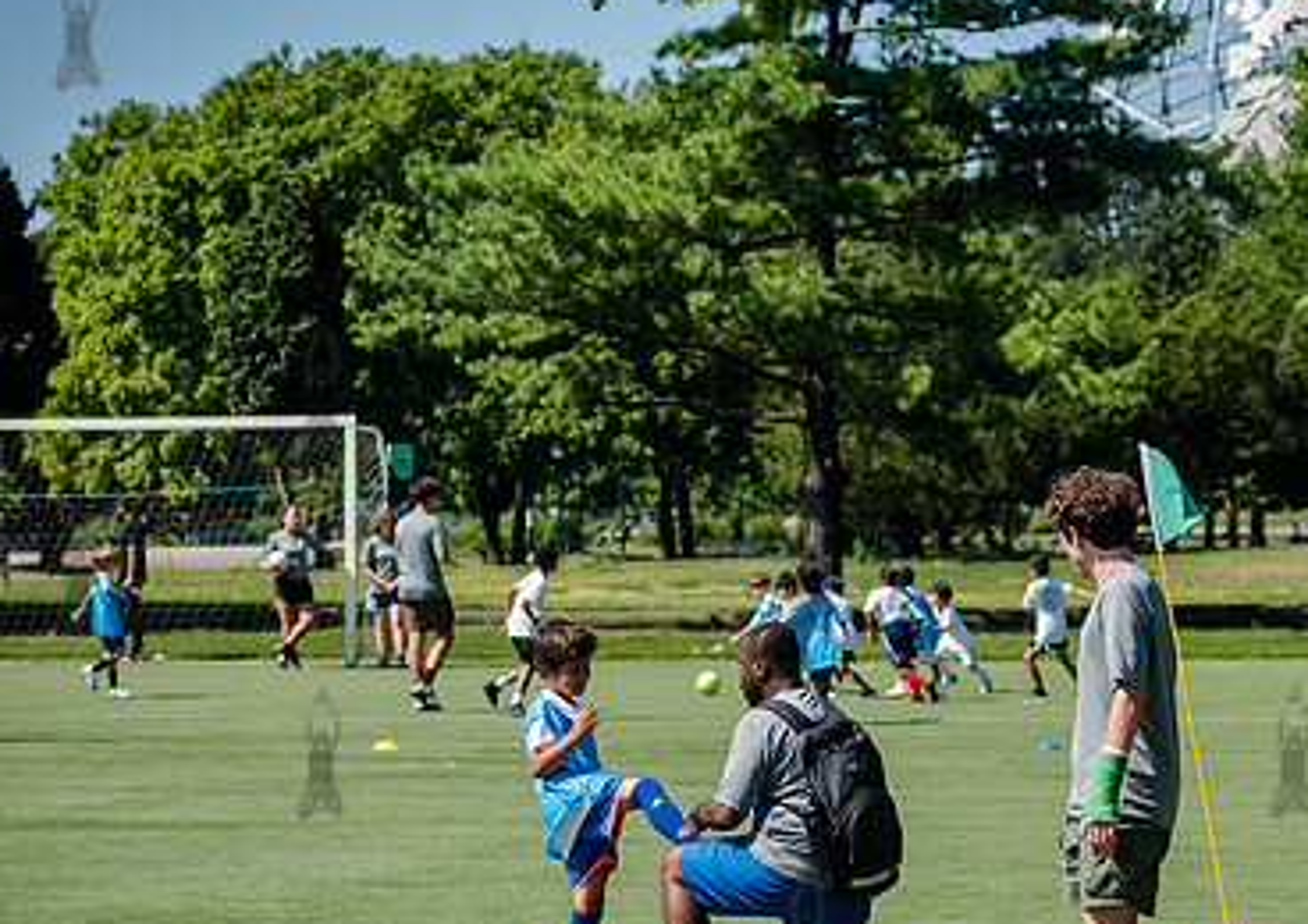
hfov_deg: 11.8
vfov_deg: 8.3
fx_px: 6329
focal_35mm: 171
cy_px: 767
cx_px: 719
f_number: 4
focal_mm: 80
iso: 200
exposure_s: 1/1250
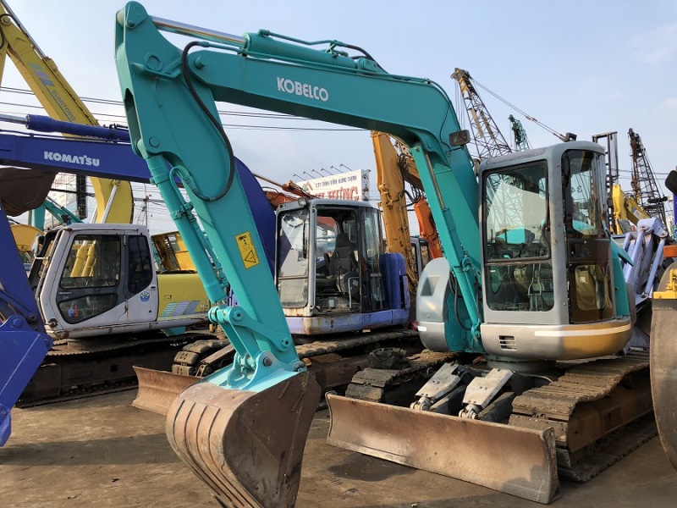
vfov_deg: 49.7
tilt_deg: +8.4
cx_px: 338
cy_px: 254
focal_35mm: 28
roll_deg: +4.3
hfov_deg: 63.4
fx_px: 548
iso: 20
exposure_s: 1/787
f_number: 1.8
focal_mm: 4
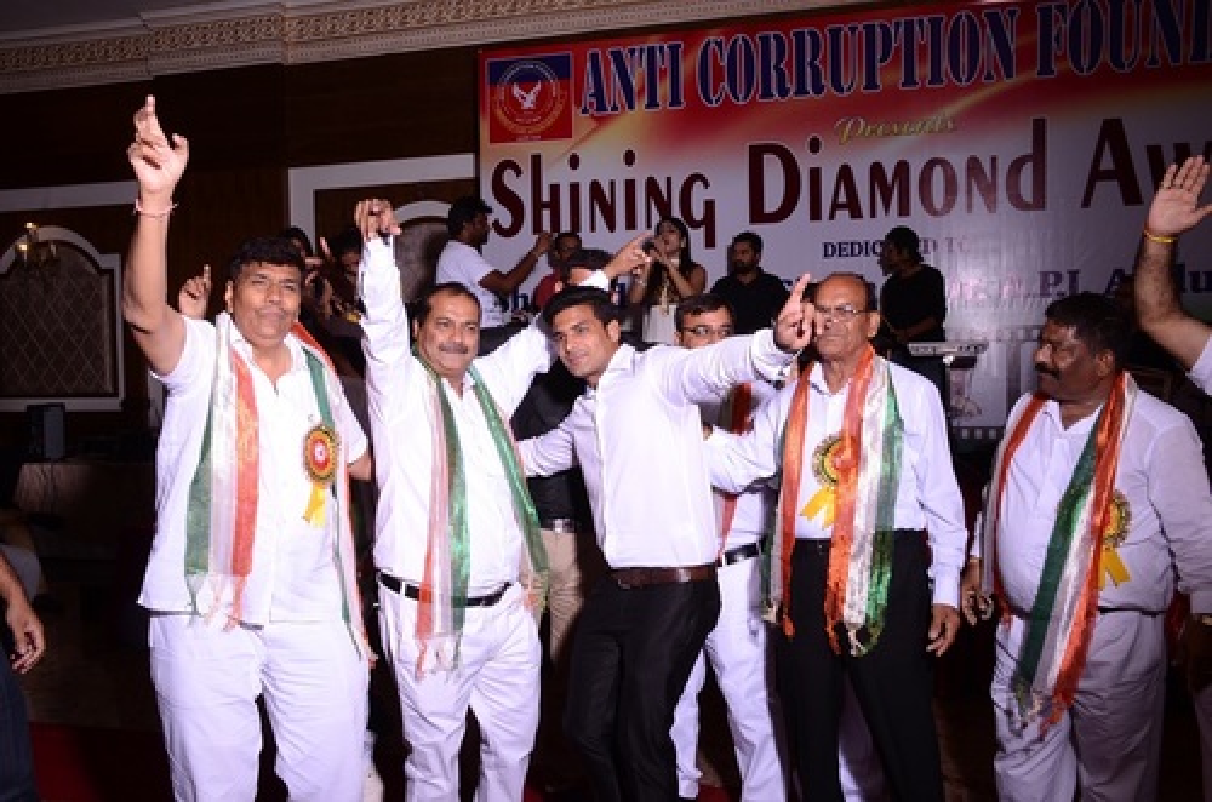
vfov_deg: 38.2
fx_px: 1159
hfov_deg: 55.2
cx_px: 606
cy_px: 401
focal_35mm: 34
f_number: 11
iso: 250
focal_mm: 23
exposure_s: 1/125
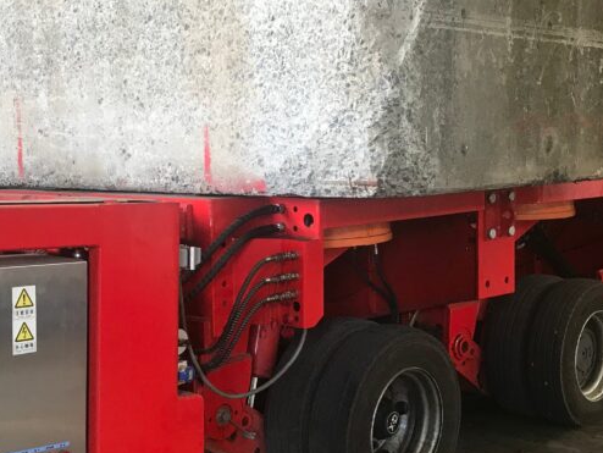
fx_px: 1011
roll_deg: +1.1
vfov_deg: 25.3
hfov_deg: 33.2
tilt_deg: -6.3
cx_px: 348
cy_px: 225
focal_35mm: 58
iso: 32
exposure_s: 1/33
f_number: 1.8
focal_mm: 3.99
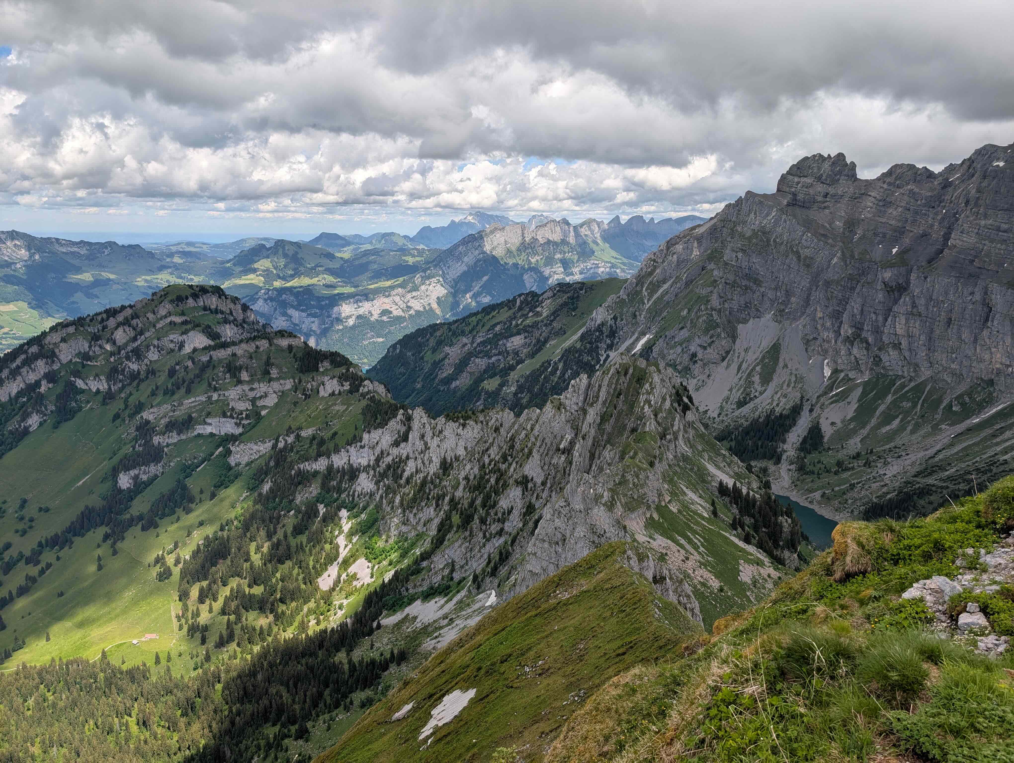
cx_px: 507
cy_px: 382
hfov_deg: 71.5
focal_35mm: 24
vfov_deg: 56.9
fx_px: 704
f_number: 1.68
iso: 22
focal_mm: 6.9
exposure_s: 1/1176
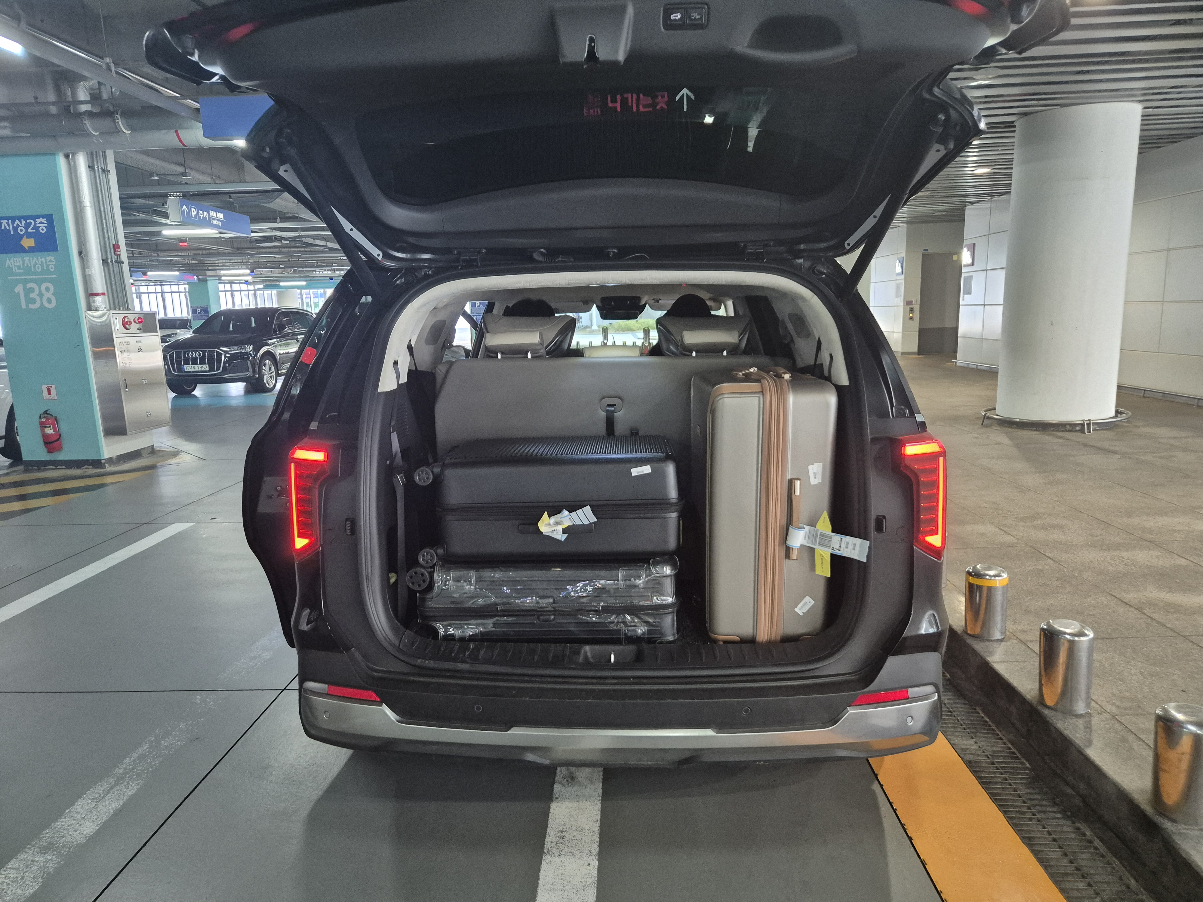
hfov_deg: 73.9
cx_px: 602
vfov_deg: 58.9
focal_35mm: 23
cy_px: 451
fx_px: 799
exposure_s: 1/120
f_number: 1.8
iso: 800
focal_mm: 5.4
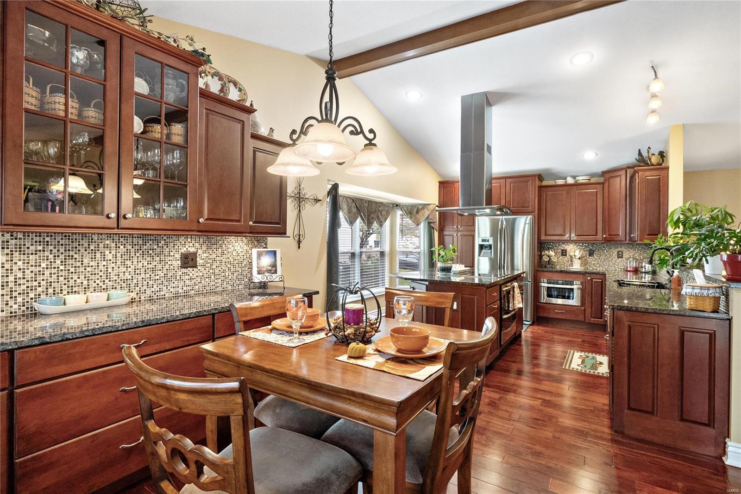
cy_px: 247
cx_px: 370
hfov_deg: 90.0
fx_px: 370
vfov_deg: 67.4
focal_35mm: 18
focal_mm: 9
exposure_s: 1/13
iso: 400
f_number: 8
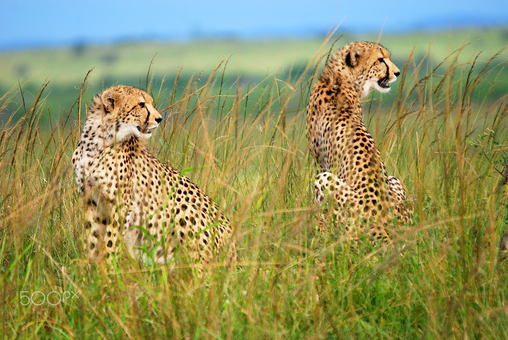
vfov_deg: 2.3
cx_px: 254
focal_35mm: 600
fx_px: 8477
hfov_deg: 3.4
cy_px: 170
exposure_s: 1/200
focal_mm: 400
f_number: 5.6
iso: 100
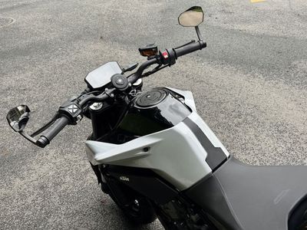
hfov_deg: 39.7
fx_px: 426
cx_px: 154
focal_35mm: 48
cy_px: 115
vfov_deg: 30.3
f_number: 1.78
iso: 50
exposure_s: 1/197
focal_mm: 6.76
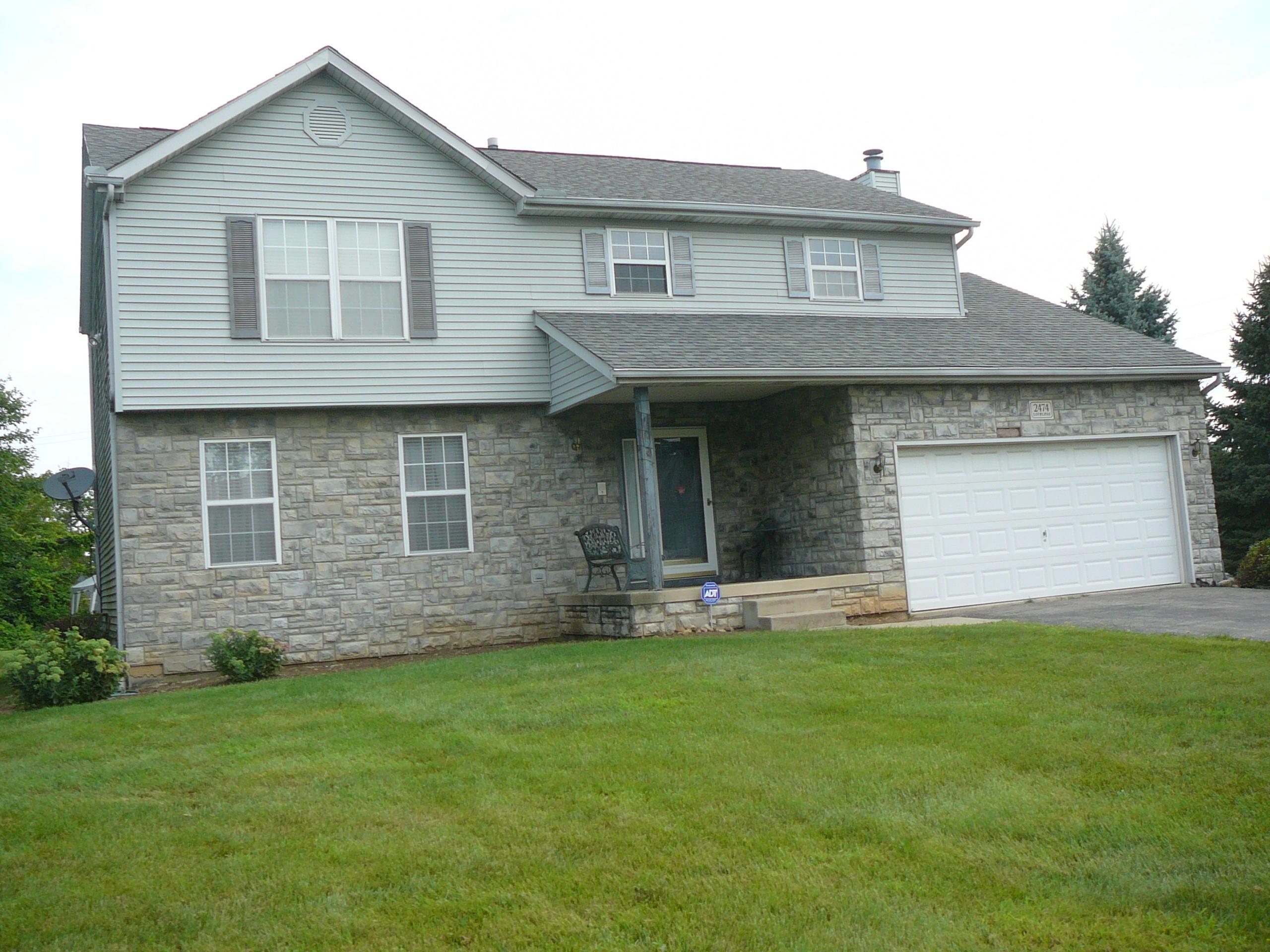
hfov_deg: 52.6
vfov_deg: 40.7
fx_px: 1284
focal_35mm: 35
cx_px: 635
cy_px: 476
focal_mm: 5.2
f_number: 2.8
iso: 80
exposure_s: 1/640
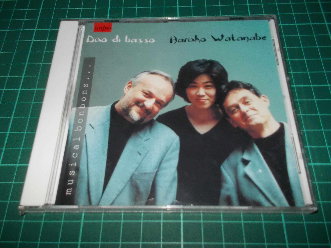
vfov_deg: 48.2
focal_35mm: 29
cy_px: 124
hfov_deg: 61.7
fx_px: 277
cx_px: 166
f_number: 3.3
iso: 200
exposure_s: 1/30
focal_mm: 4.1
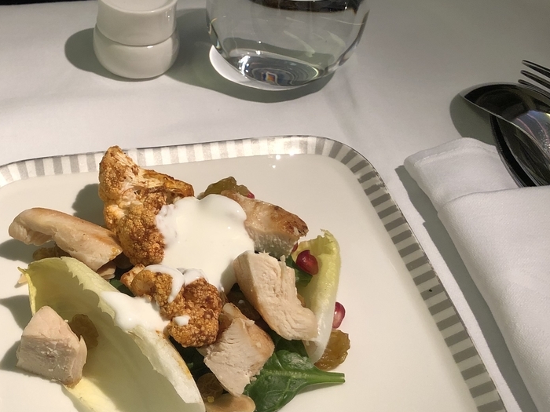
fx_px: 763
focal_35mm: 48
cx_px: 148
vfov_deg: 30.1
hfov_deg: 38.8
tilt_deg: -48.1
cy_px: 272
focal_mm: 4
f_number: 1.8
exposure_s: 1/32
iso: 40
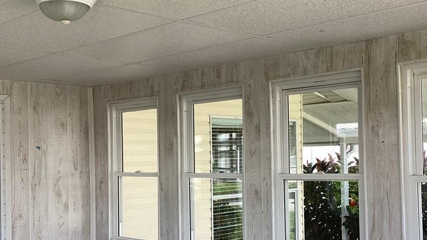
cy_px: 149
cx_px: 234
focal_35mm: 51
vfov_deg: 23.4
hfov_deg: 40.5
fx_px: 577
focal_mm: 3.3
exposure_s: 1/145
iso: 25
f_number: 2.4
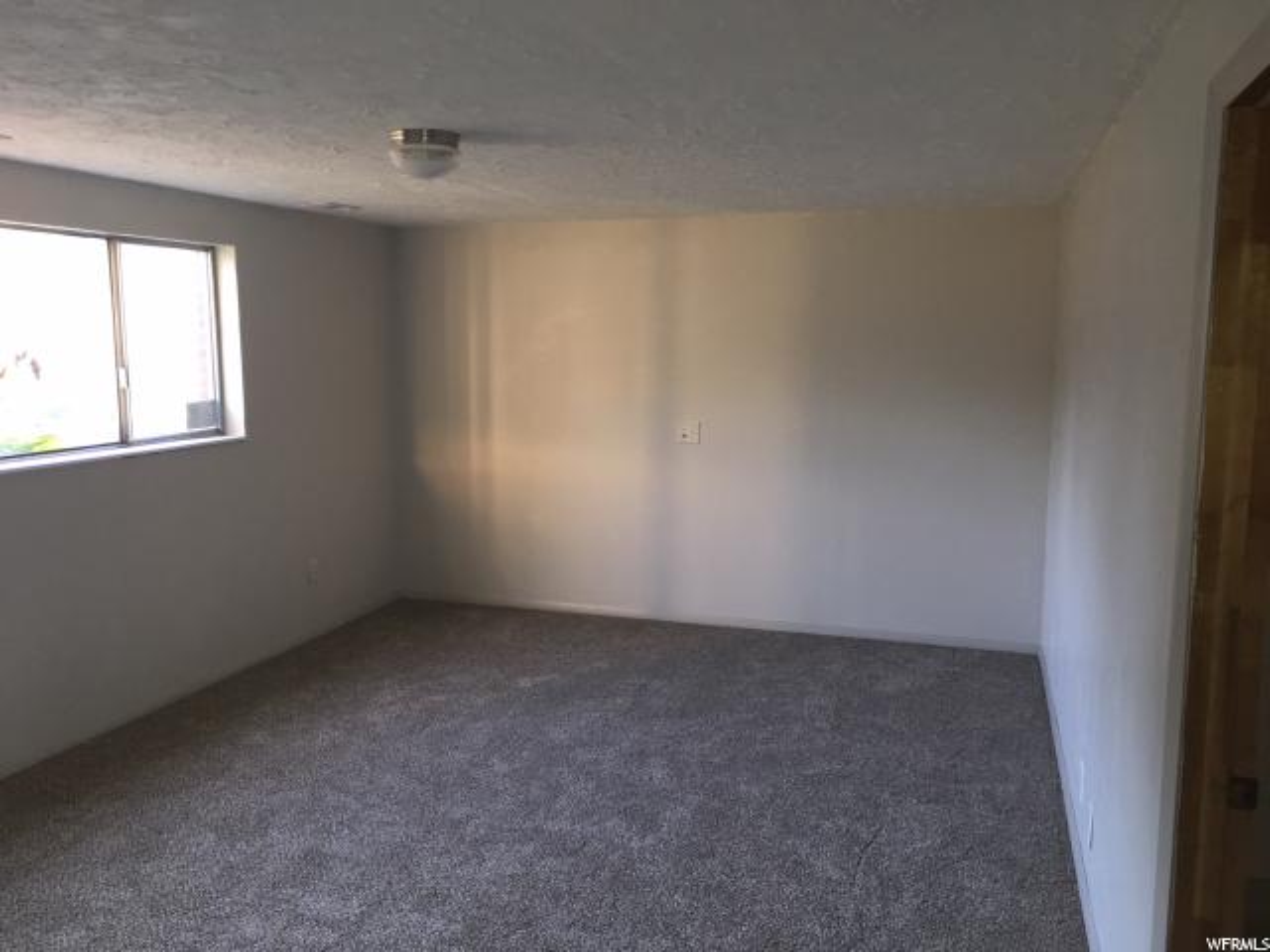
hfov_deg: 61.7
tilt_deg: -6.5
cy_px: 476
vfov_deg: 48.2
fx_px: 1064
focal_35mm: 29
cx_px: 635
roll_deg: +0.8
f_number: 2.2
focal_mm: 4.15
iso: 100
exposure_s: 1/30
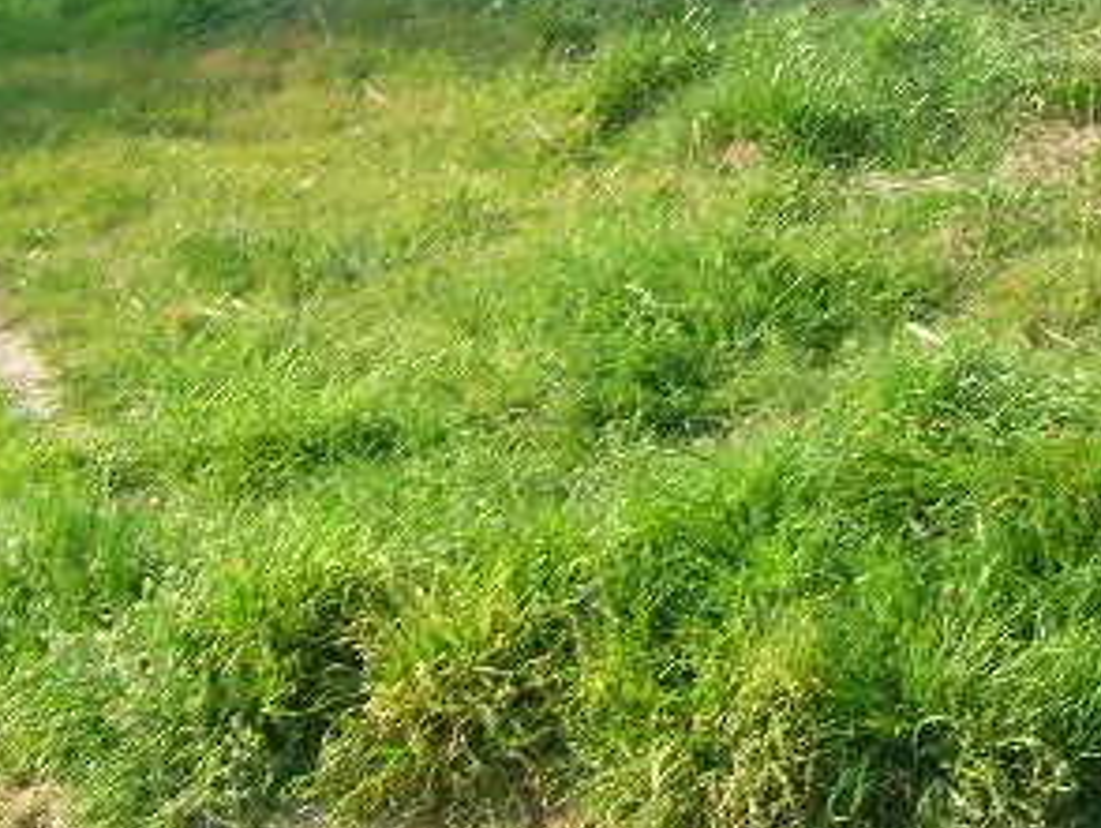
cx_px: 865
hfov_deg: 25.9
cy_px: -41
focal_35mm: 74
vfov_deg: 19.2
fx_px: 2356
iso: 50
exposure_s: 1/94.1
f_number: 4.9
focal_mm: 5.7
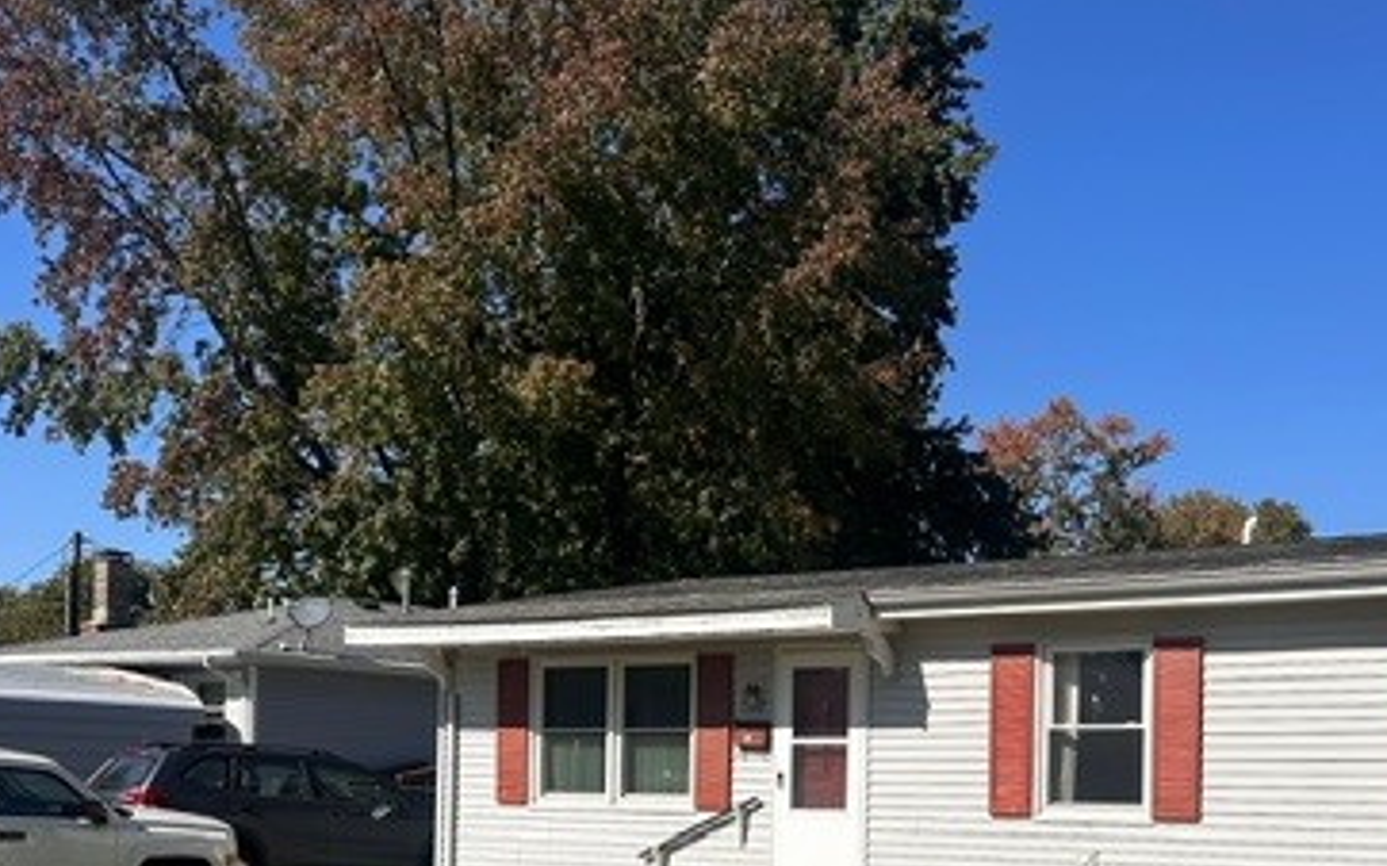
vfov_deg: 27.2
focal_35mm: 45
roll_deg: -1.6
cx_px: 1123
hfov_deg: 42.3
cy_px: 835
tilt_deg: +0.3
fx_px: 1700
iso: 80
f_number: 1.78
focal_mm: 6.86
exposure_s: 1/6623
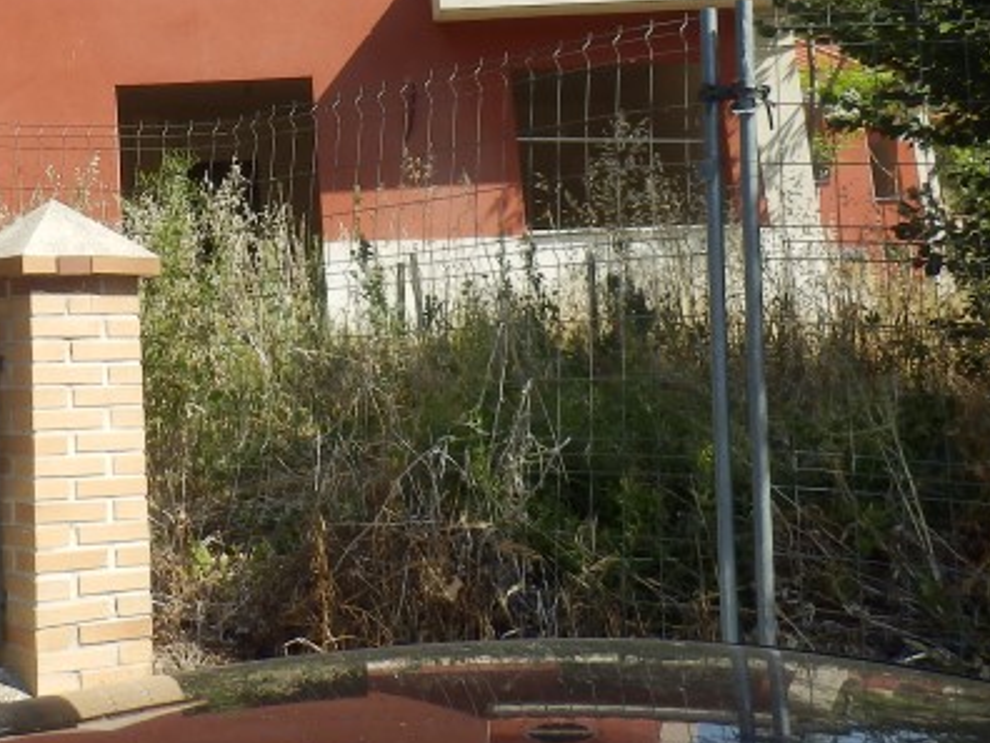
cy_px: -120
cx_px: 20
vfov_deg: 22.1
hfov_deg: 29.3
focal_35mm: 62
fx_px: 1773
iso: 80
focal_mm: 4.2
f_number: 3
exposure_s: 1/640
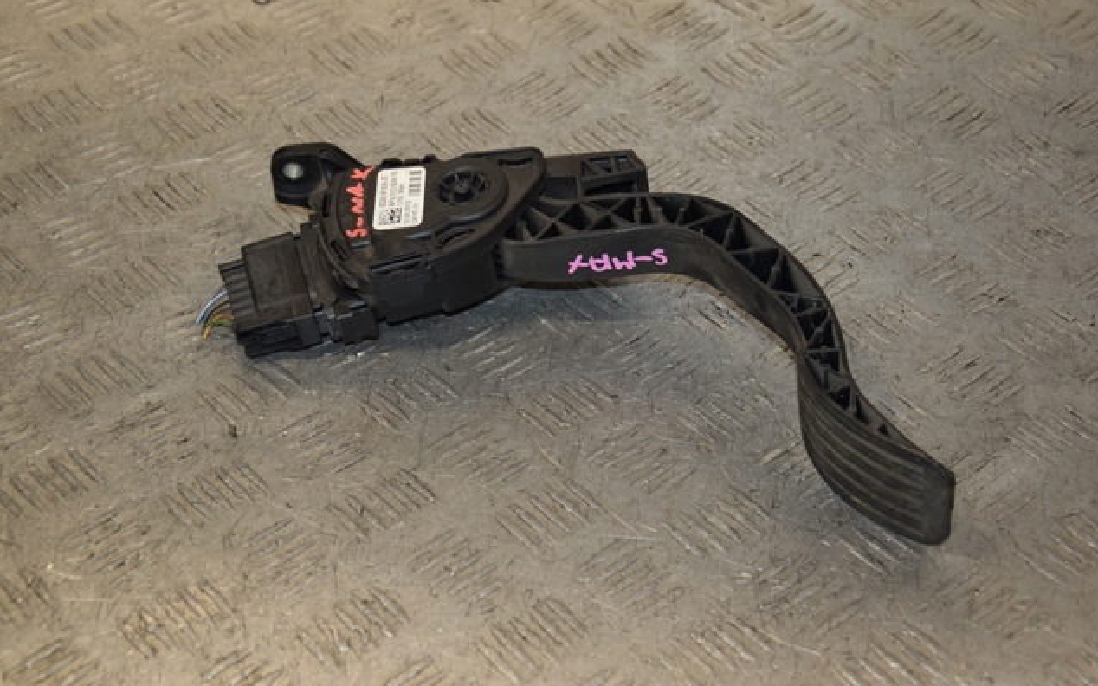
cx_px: 552
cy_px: 320
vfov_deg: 17.6
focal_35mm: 74
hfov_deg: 27.9
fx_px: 2214
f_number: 6.3
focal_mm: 48
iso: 800
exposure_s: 1/200
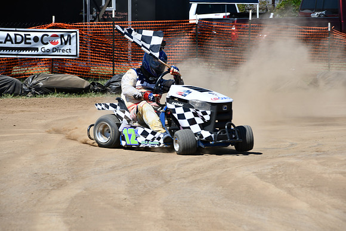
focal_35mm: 195
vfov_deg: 7.0
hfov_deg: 10.5
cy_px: 116
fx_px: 1875
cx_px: 173
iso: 100
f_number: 9
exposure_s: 1/320
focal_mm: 130
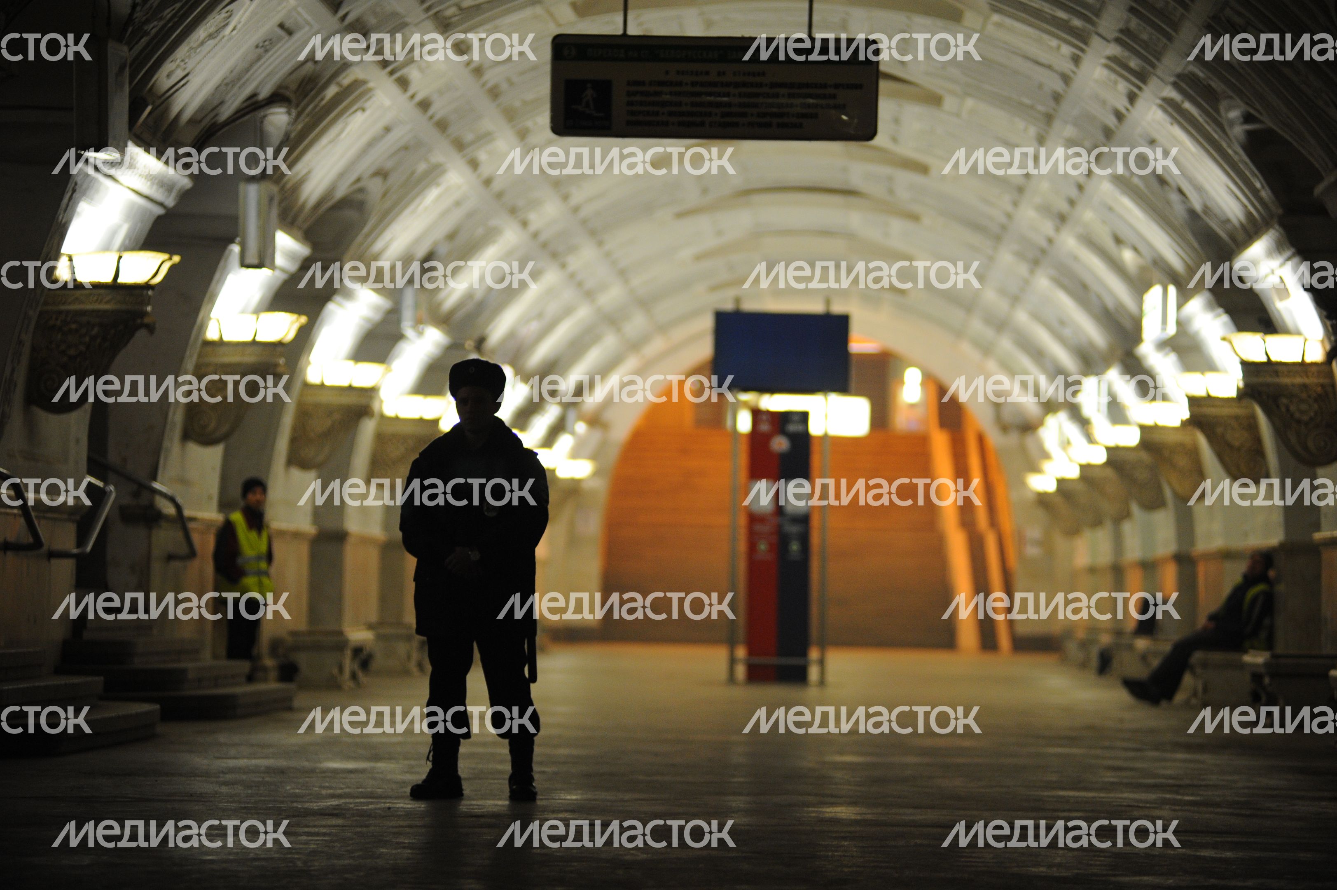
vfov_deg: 9.5
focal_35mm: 145
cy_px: 445
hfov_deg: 14.2
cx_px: 668
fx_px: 5382
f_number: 2.8
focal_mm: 145
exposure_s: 1/200
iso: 2000
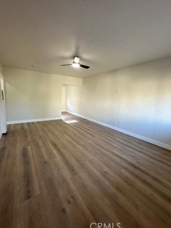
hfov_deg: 81.8
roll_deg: -3.7
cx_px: 84
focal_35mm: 15
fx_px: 99
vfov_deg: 98.1
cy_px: 110
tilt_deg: -7.1
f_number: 2.2
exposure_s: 1/99
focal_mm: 2.22
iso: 125
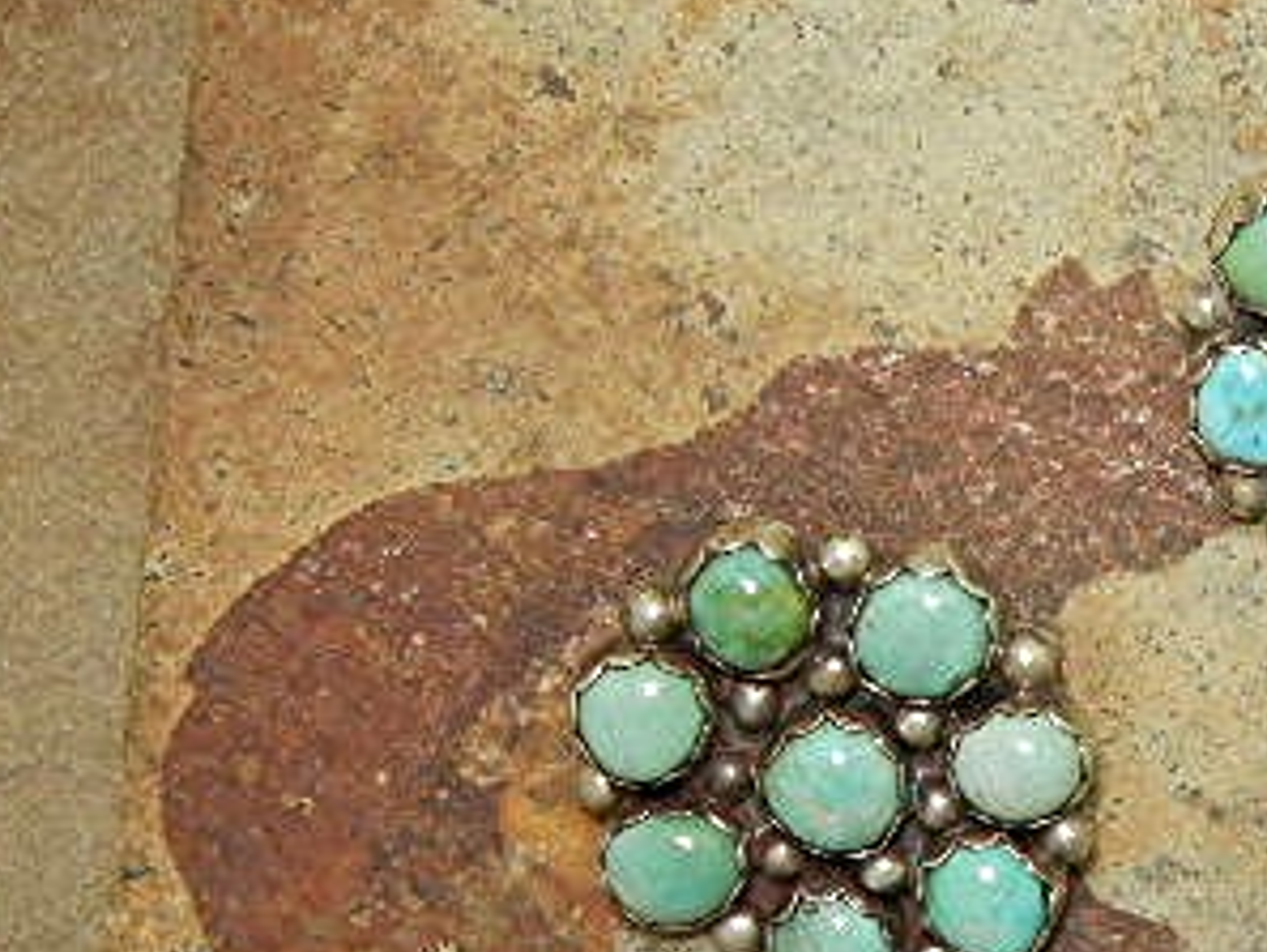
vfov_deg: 15.2
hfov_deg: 19.7
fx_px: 3552
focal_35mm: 97
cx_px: 1237
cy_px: 593
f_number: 3.8
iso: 794
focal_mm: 8.1
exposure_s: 1/30
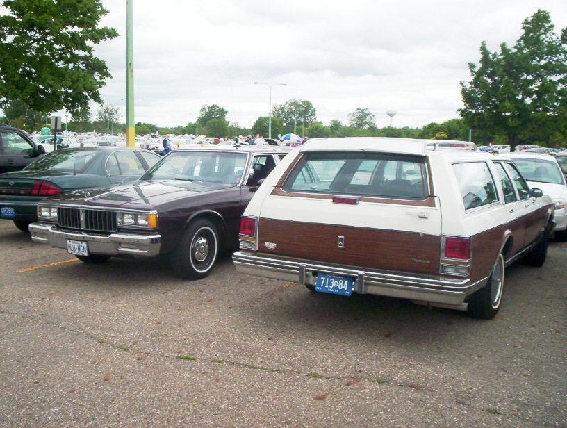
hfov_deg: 48.9
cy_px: 214
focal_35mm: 38
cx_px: 284
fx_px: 624
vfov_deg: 37.9
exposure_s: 1/383
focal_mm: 4.99
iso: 100
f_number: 4.5
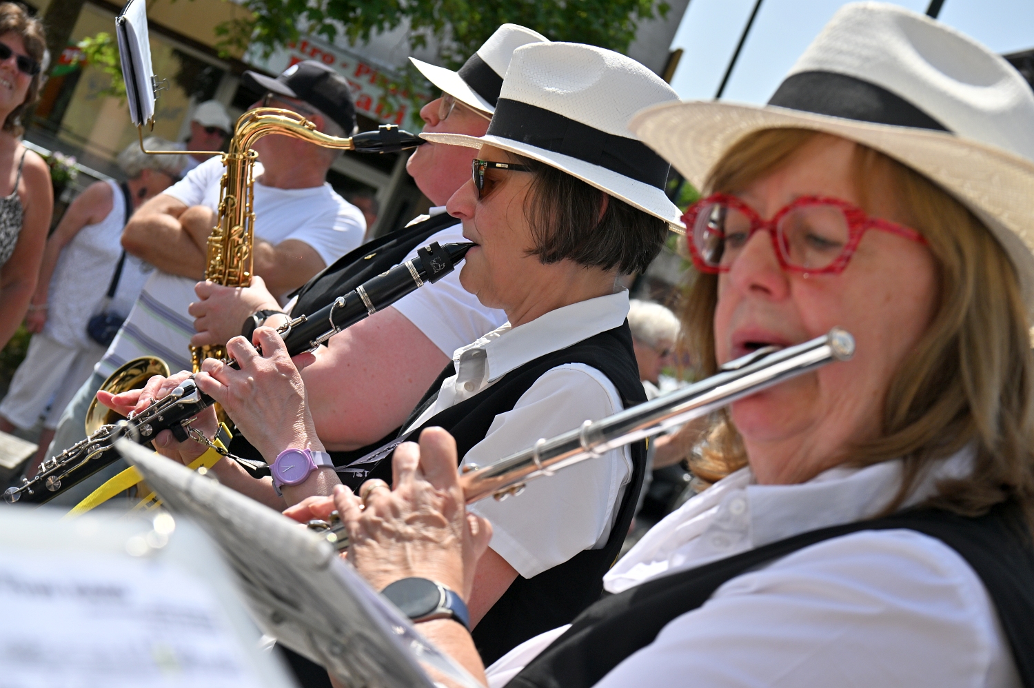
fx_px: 2009
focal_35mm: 70
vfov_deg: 19.4
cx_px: 517
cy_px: 344
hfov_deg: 28.9
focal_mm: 70
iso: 320
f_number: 10
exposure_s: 1/1250
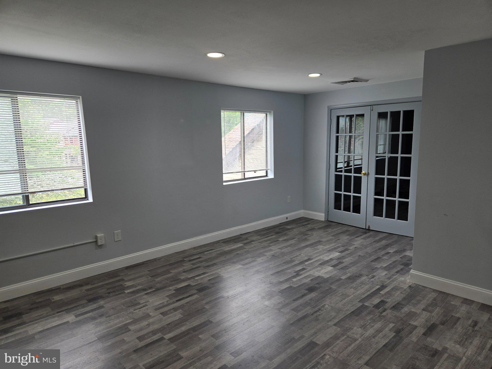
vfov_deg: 58.9
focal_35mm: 23
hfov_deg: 73.9
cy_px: 184
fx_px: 327
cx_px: 246
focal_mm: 5.4
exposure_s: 1/120
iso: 32
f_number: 1.8
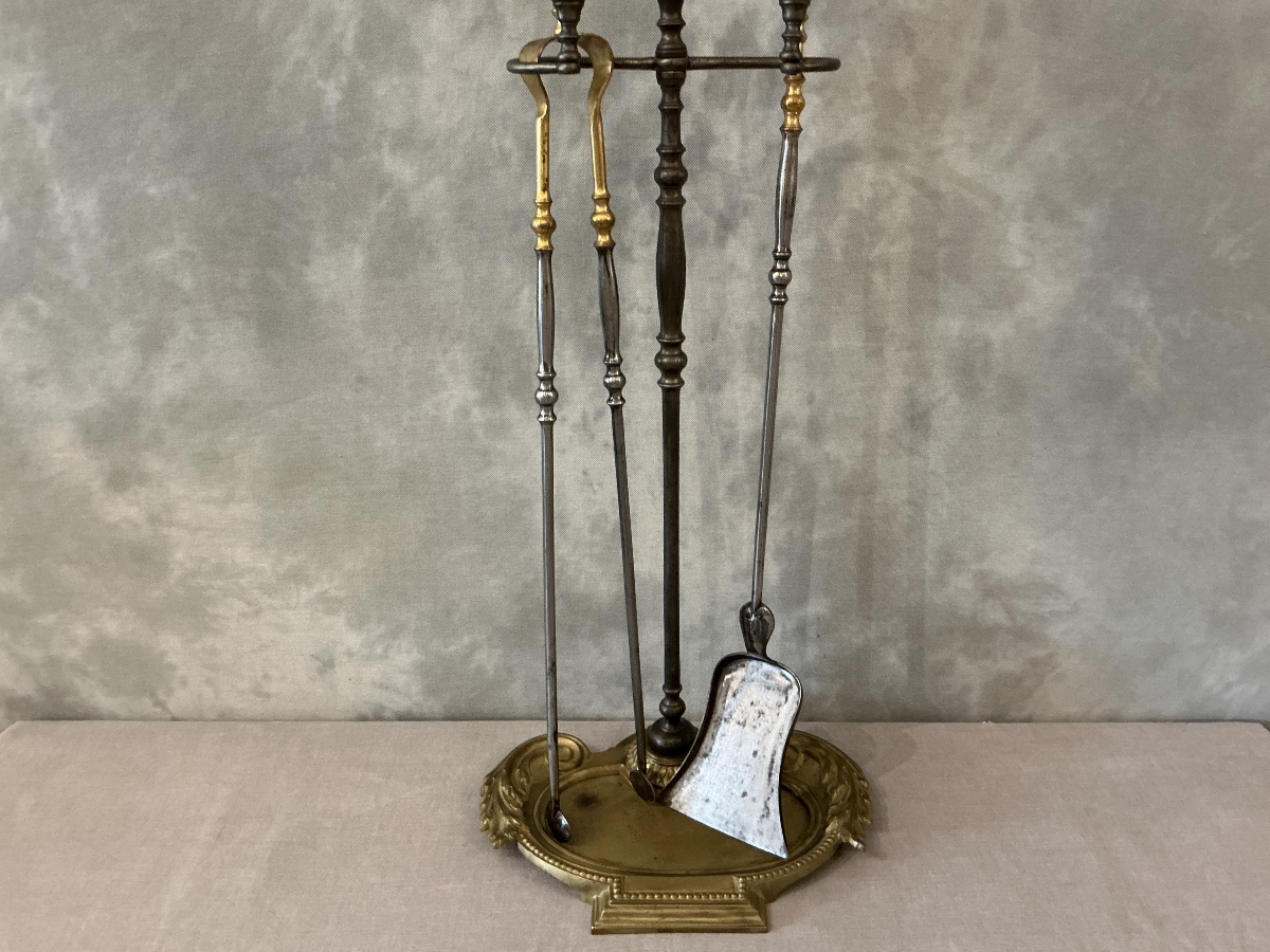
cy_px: 476
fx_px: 1027
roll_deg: +0.3
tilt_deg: -23.4
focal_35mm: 28
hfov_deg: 63.4
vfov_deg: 49.7
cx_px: 635
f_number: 1.8
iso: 200
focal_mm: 3
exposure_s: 1/33
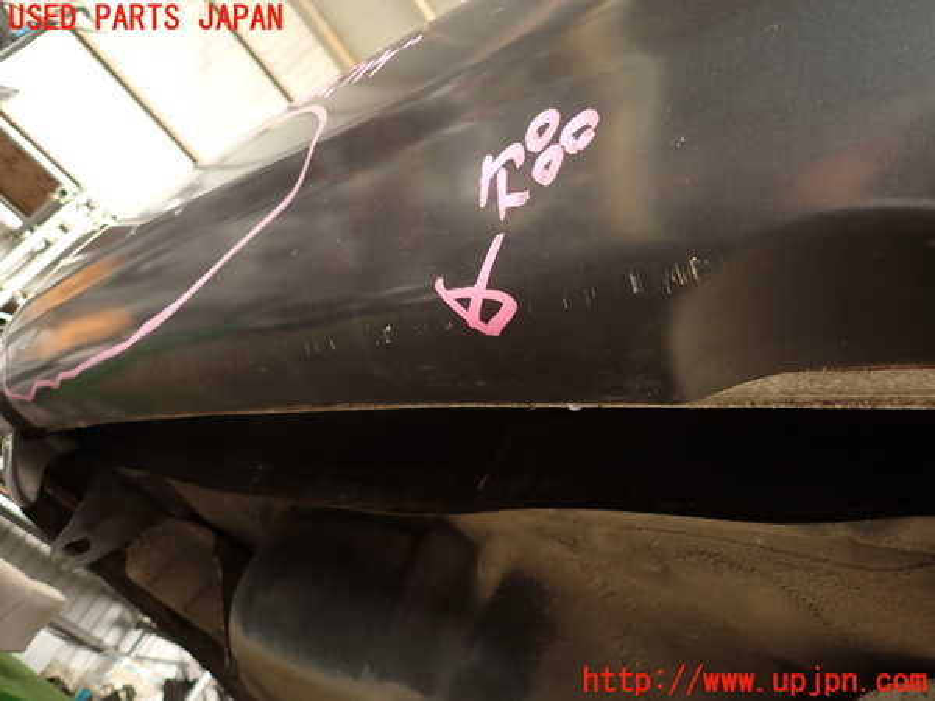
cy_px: 350
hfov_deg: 69.4
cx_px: 468
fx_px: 675
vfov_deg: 54.9
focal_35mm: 25
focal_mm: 4.5
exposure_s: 1/60
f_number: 2
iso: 125
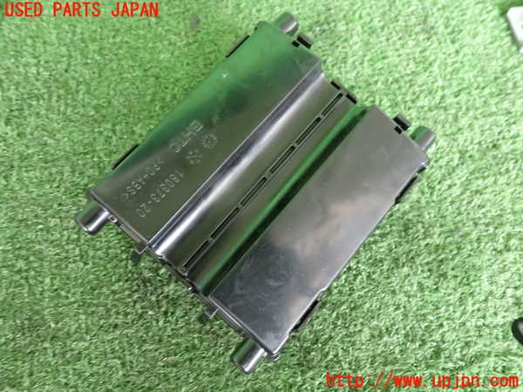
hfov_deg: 60.0
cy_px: 196
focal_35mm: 30
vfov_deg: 46.8
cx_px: 262
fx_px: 453
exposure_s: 1/30
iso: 400
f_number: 2.3
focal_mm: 5.4
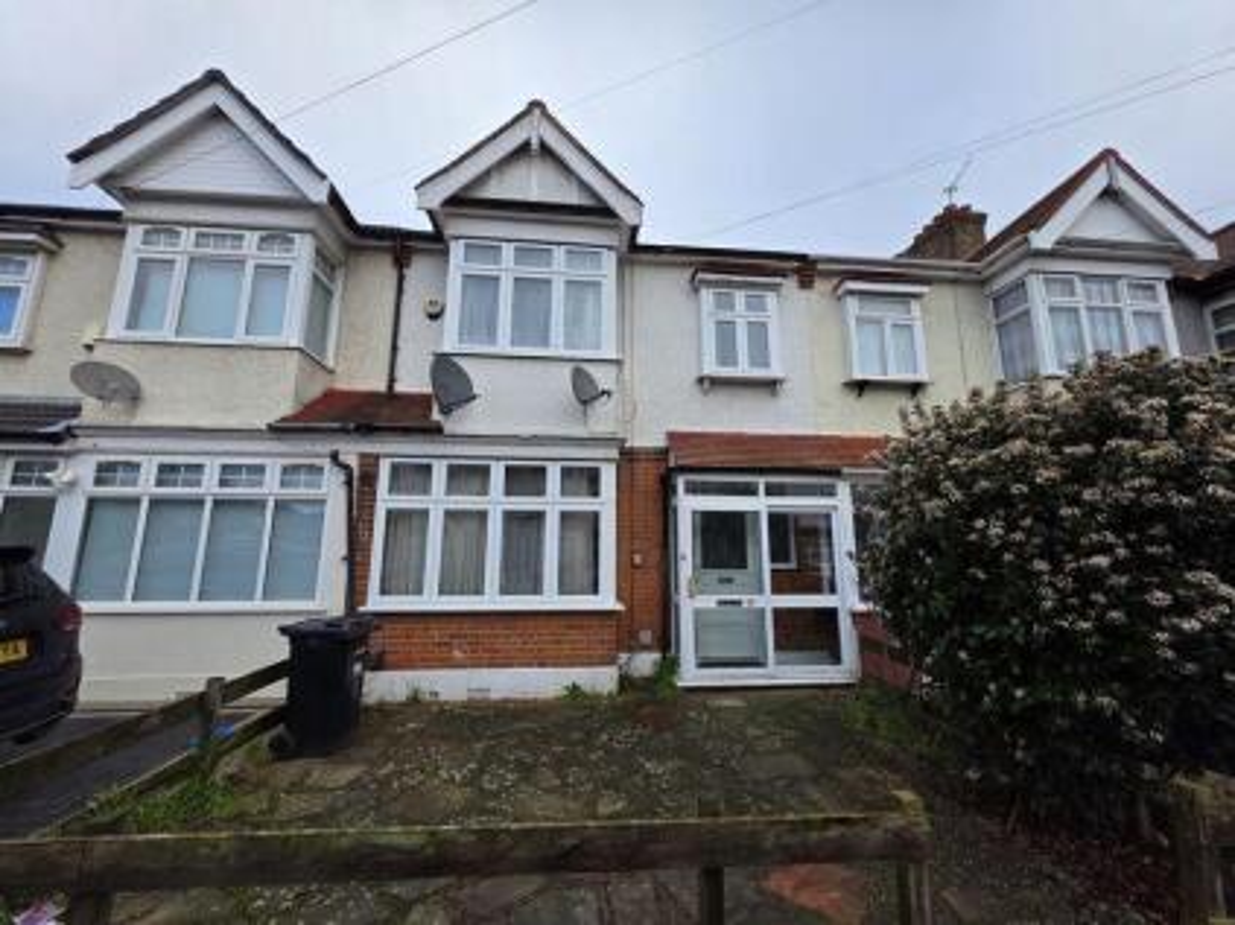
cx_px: 618
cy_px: 462
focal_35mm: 13
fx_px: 464
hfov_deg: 106.2
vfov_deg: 89.9
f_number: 1.9
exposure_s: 1/668
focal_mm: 2.2
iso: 40
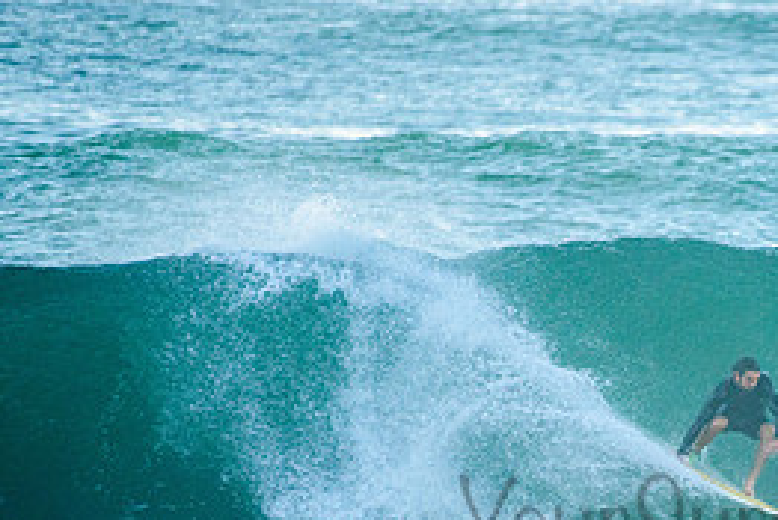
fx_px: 23892
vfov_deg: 1.2
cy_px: 495
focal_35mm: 1105
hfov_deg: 1.9
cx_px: 766
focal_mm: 500
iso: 640
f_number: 5.6
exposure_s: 1/1600
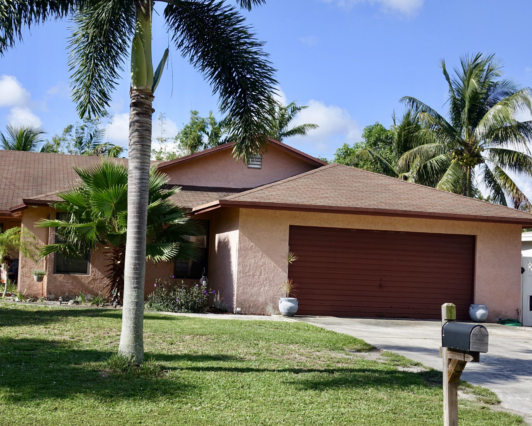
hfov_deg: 34.0
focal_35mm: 55
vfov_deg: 27.6
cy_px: 210
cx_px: 210
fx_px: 866
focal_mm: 17.48
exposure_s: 1/800
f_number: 4
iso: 125
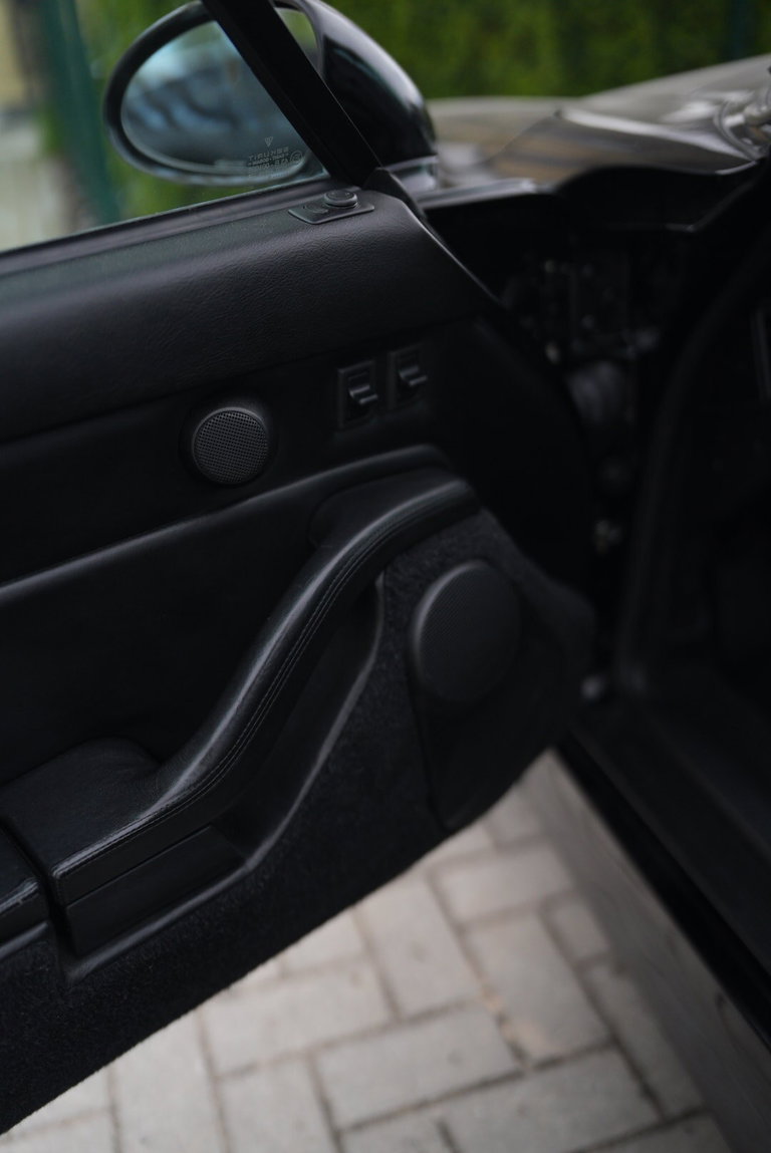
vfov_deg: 54.4
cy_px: 576
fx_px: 1122
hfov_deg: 37.9
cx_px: 386
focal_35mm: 35
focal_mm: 35
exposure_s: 1/4000
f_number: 1.6
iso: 800
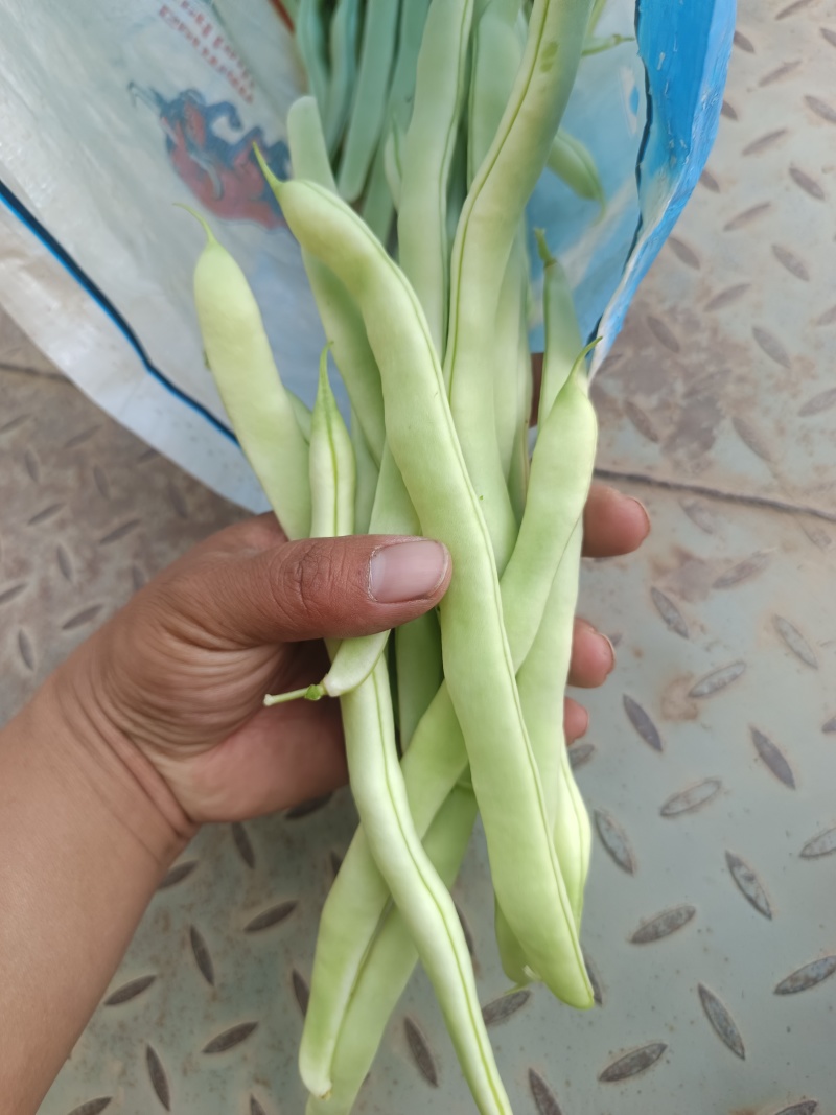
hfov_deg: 56.8
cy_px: 558
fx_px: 773
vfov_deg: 71.6
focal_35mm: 24
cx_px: 418
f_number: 1.7
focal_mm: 5.31
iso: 50
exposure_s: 1/100
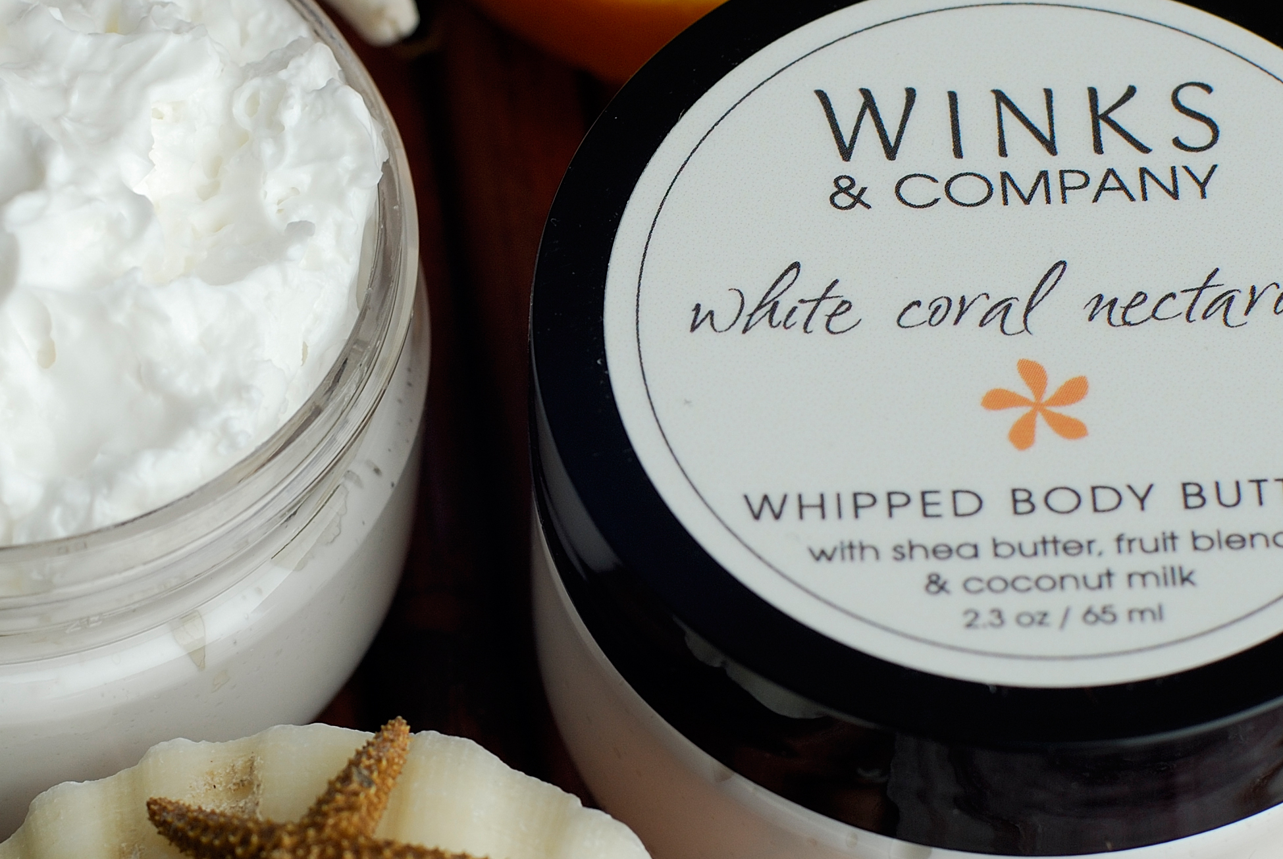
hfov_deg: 13.7
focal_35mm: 149
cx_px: 406
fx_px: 5317
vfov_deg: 9.2
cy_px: 403
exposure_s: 1/60
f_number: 5.6
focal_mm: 50
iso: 100
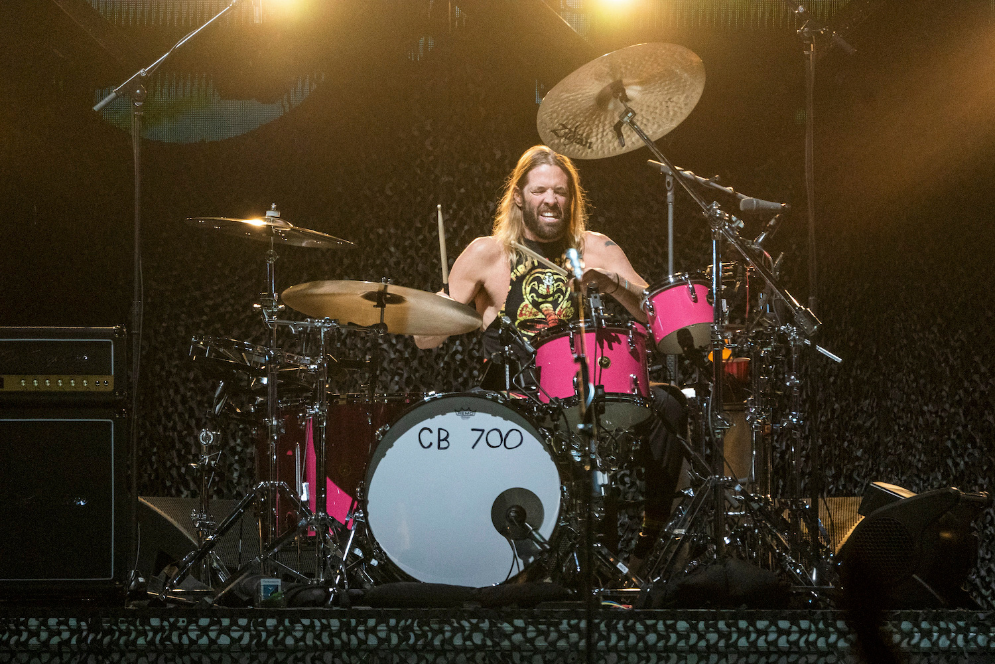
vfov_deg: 3.4
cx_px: 498
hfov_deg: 5.2
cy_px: 332
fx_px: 11055
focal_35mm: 400
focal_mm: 400
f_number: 5.6
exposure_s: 1/640
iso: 5000
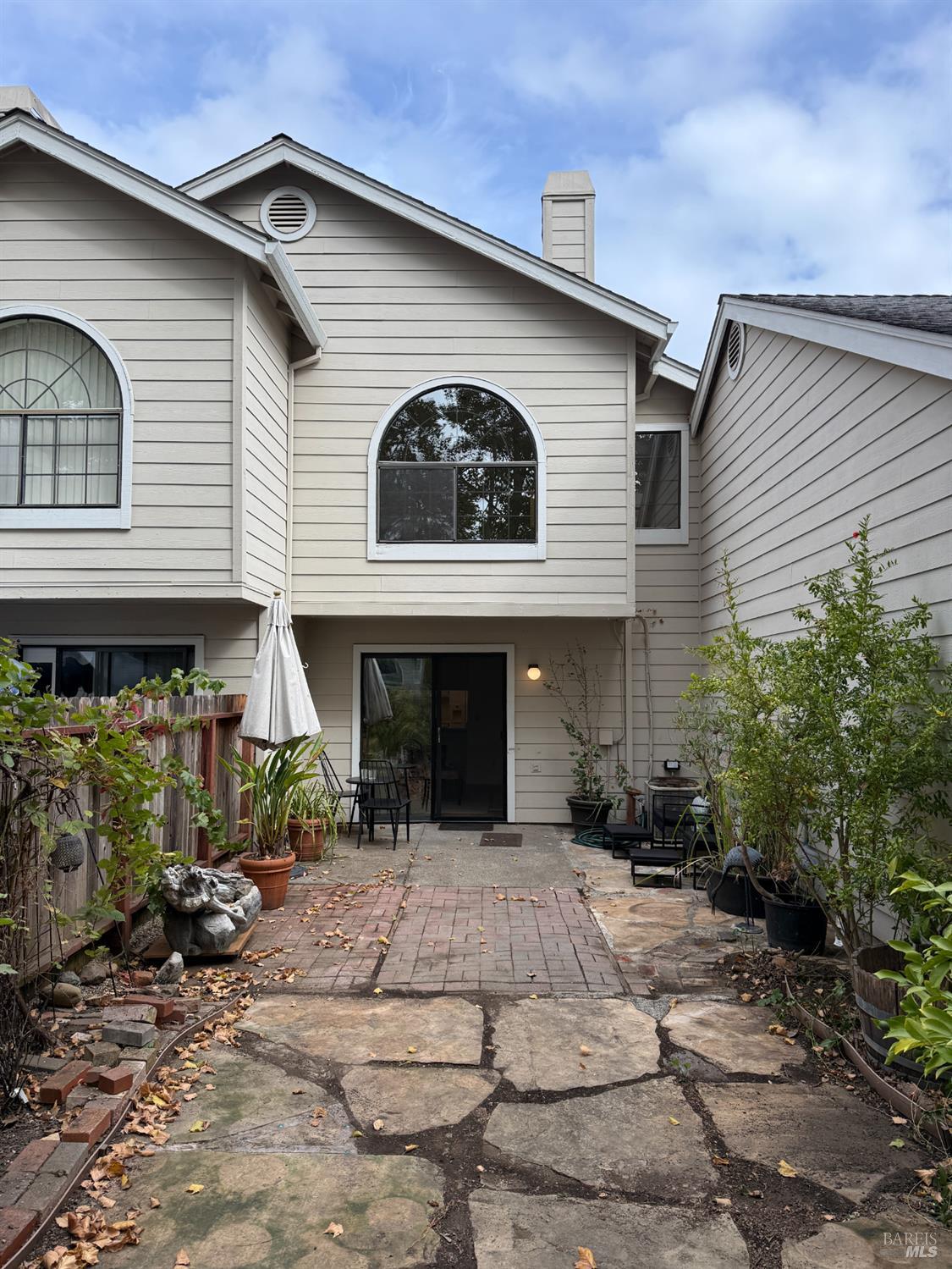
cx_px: 476
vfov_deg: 71.6
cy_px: 634
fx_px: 880
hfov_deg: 56.8
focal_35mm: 24
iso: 100
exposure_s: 1/2611
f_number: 1.78
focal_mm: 6.76
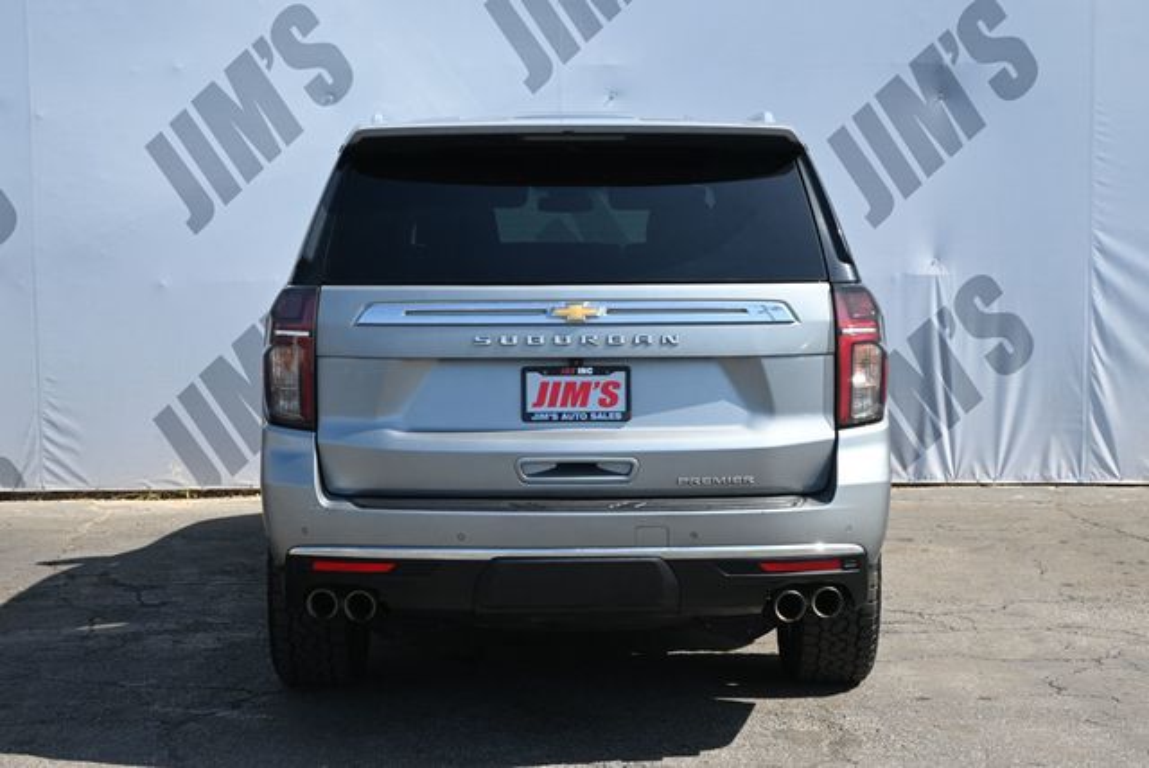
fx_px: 1965
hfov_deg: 32.6
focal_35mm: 62
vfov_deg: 22.1
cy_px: 384
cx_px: 574
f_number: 5.6
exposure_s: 1/250
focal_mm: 41
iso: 200
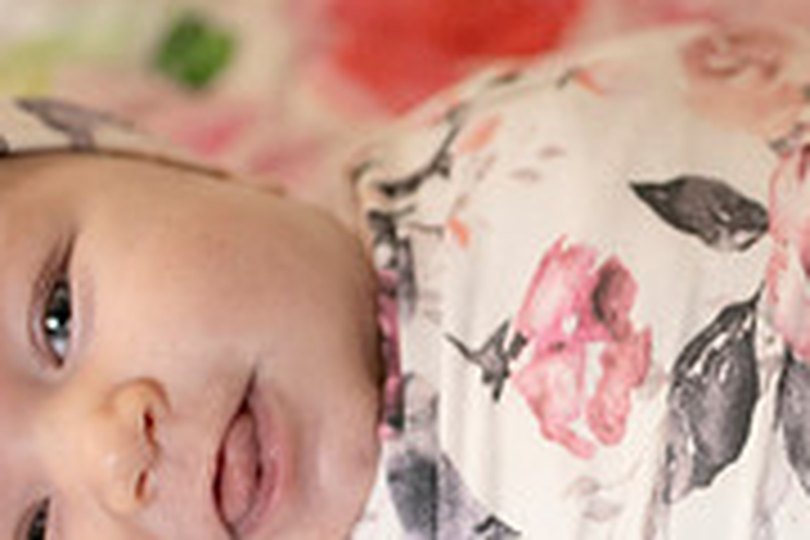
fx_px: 2542
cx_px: 504
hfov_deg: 18.1
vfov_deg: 12.1
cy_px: 385
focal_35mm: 113
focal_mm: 35
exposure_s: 1/200
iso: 2000
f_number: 2.2
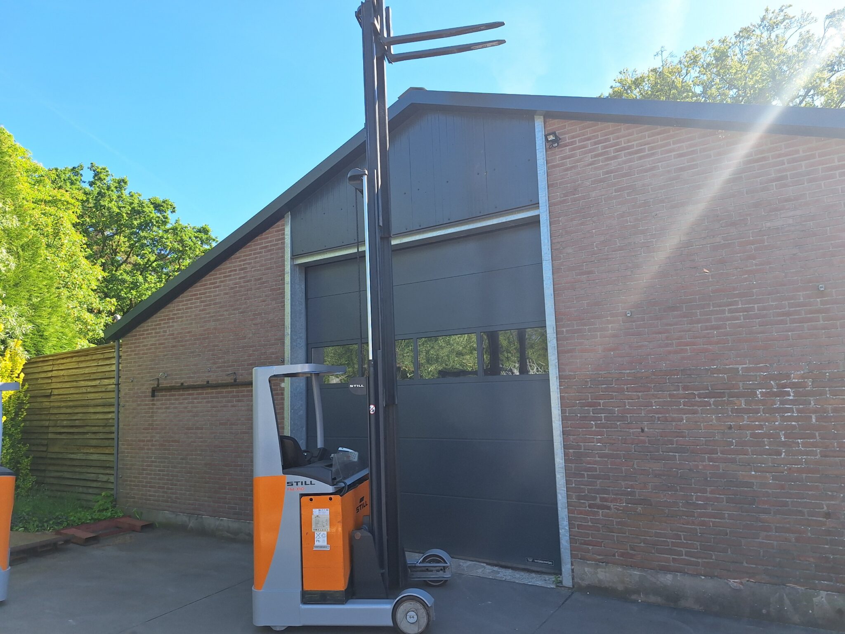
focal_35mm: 23
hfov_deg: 73.9
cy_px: 317
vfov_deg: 58.9
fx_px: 561
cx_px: 422
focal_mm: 5.54
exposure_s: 1/833
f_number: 1.8
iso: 40
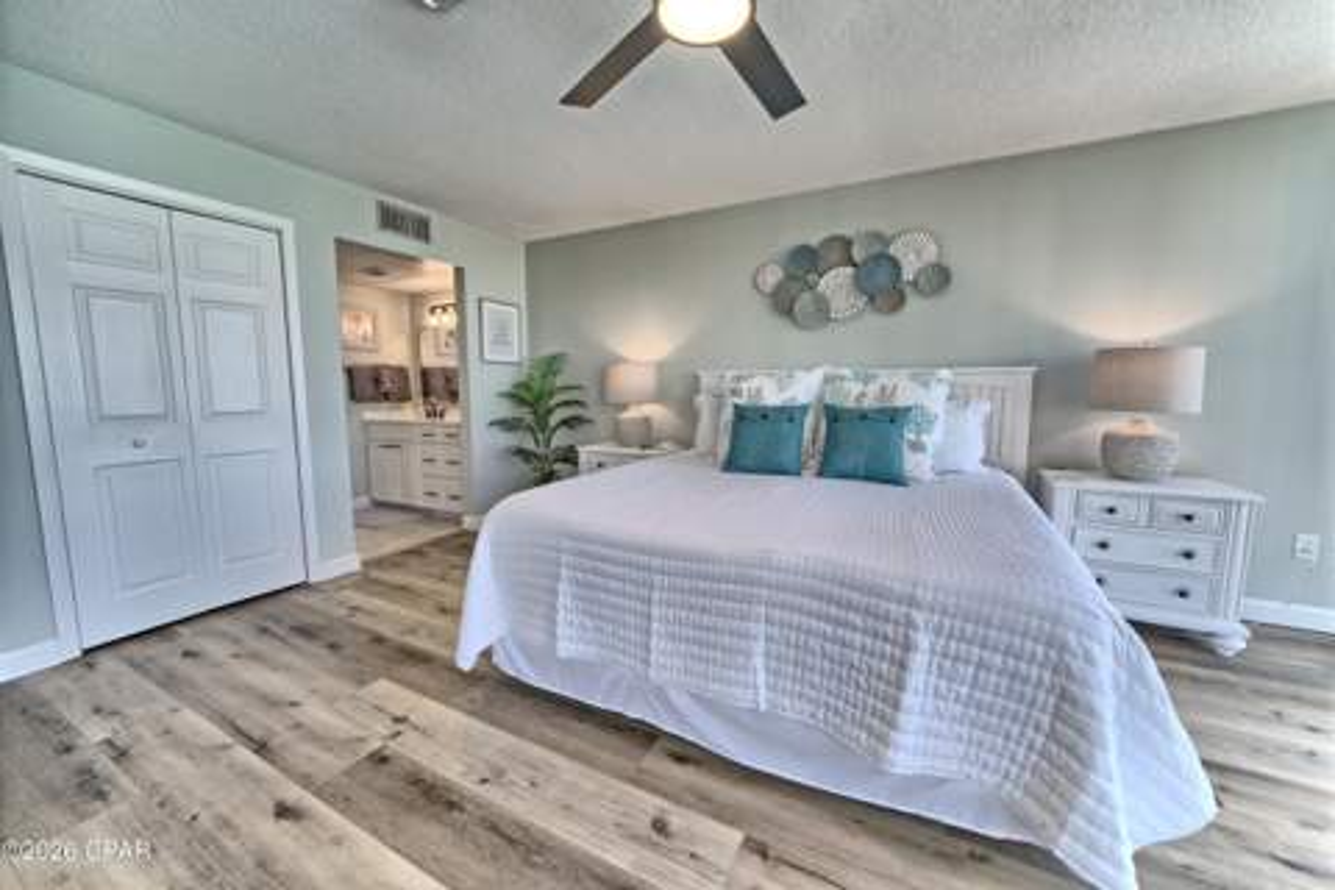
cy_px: 445
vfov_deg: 85.4
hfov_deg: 108.3
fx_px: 482
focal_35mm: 13
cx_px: 668
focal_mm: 13
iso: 800
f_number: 9.5
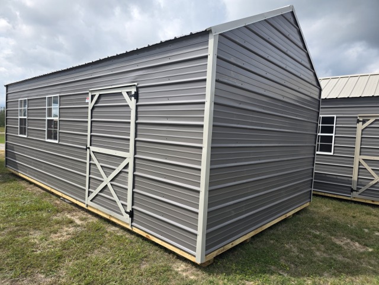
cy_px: 142
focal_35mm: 23
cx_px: 190
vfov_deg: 58.9
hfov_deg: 73.9
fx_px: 252
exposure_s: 1/4434
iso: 80
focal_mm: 6.3
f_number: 1.7
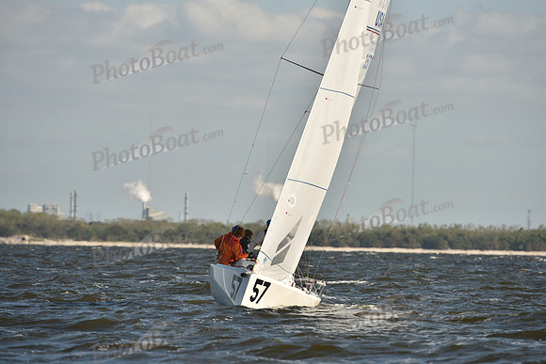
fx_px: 6068
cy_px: 182
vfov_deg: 3.4
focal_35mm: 400
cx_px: 273
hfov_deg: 5.2
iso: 250
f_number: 7.1
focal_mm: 400
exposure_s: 1/1250
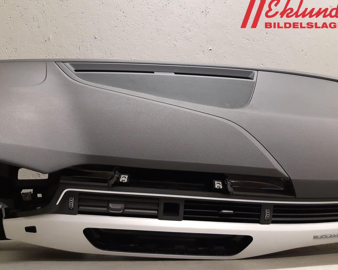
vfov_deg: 51.5
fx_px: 280
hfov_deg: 62.2
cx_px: 166
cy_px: 137
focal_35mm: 28
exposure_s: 1/50
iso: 250
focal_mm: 3.93
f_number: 1.7
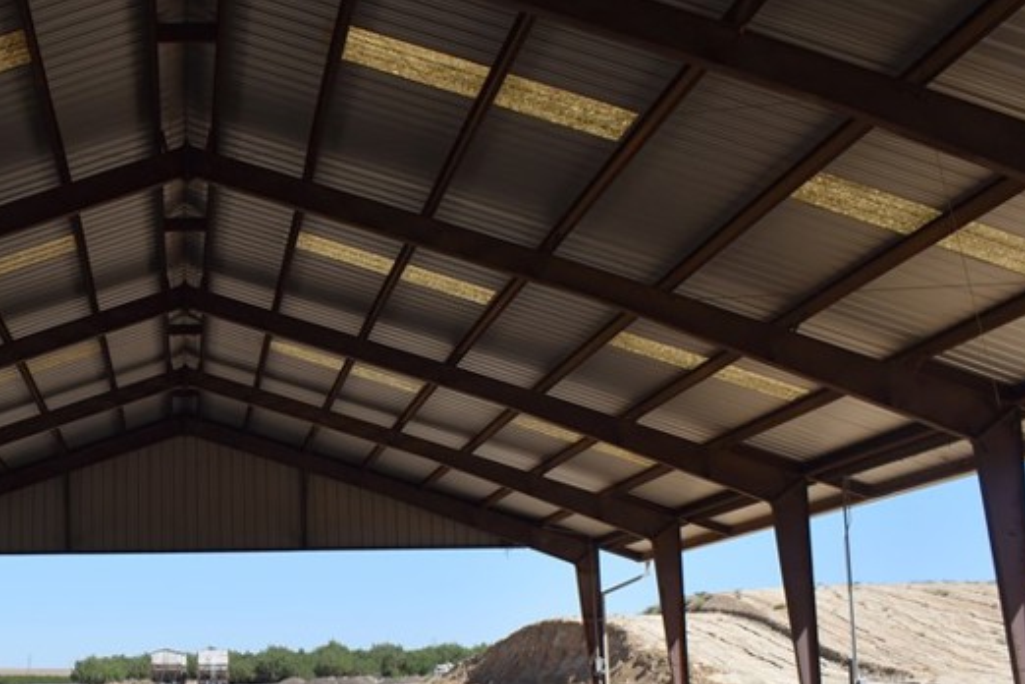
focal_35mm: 53
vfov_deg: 25.5
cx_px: 204
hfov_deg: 36.3
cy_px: 416
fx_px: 1509
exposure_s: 1/200
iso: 100
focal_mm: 18
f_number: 9
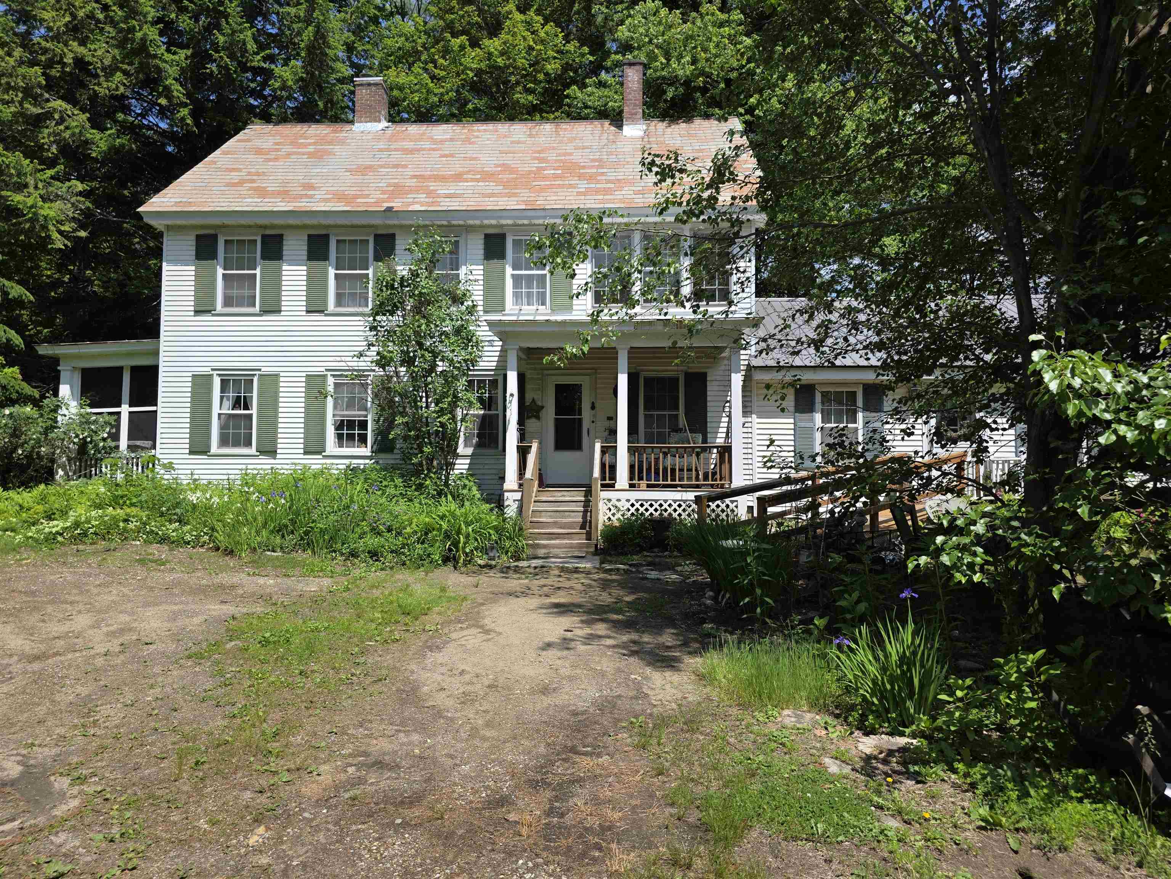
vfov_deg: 58.9
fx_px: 778
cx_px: 586
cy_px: 440
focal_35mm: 23
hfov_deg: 73.9
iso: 80
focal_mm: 6.3
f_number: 1.7
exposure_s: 1/4766
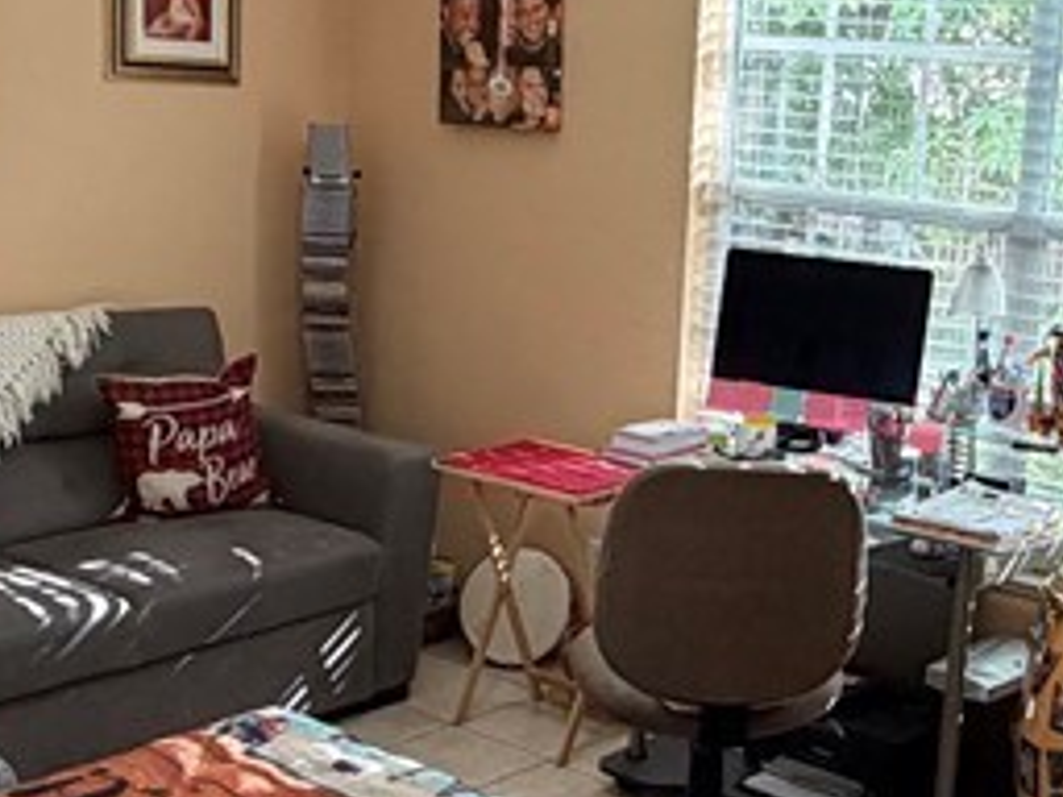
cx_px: 826
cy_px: 378
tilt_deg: -10.2
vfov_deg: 26.1
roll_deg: -3.4
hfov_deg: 33.5
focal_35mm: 56
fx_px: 1720
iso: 250
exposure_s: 1/60
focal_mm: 2.22
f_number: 2.2
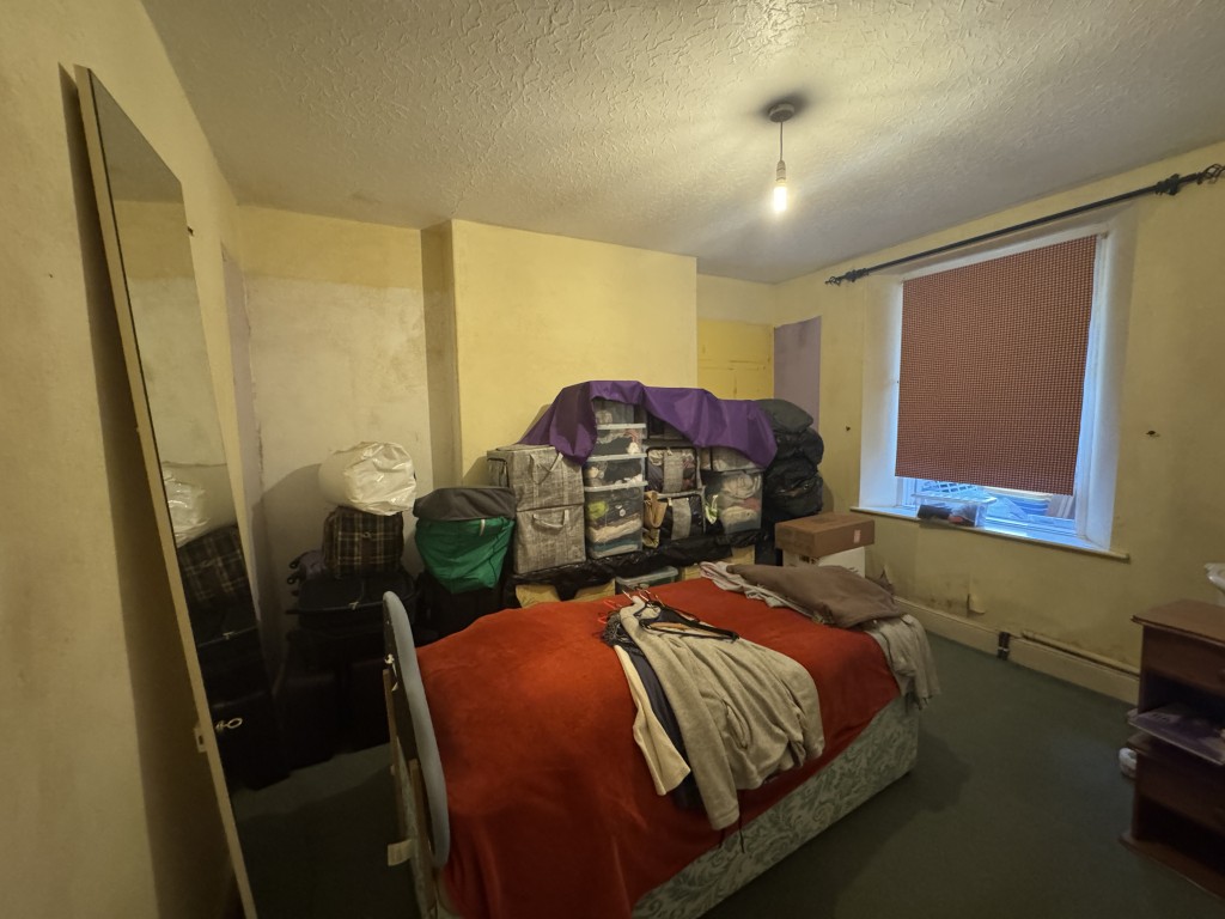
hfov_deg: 102.1
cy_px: 460
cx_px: 612
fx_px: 495
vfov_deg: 85.7
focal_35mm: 14
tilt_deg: -4.8
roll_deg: +1.2
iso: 1000
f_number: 2.2
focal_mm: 2.22
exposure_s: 1/50
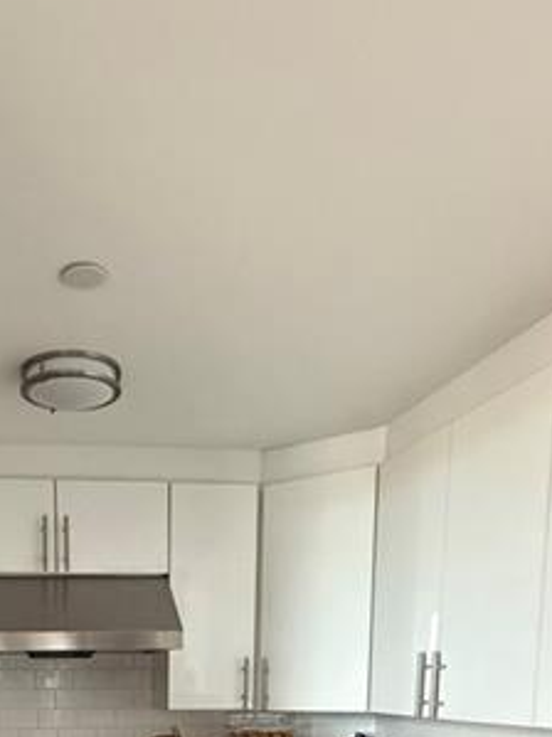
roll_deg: +0.3
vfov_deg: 42.0
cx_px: 96
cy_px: 789
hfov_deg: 37.9
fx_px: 766
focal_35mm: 36
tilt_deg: -7.1
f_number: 2.2
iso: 800
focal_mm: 2.22
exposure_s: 1/60
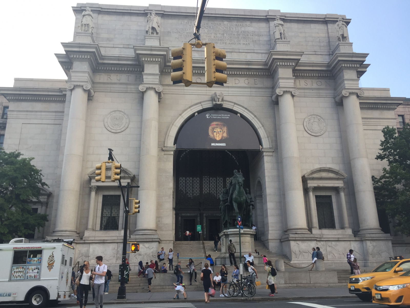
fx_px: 343
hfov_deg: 61.7
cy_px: 154
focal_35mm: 29
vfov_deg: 48.2
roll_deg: -0.6
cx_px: 205
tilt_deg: +17.2
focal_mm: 4.15
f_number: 2.2
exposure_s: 1/421
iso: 32
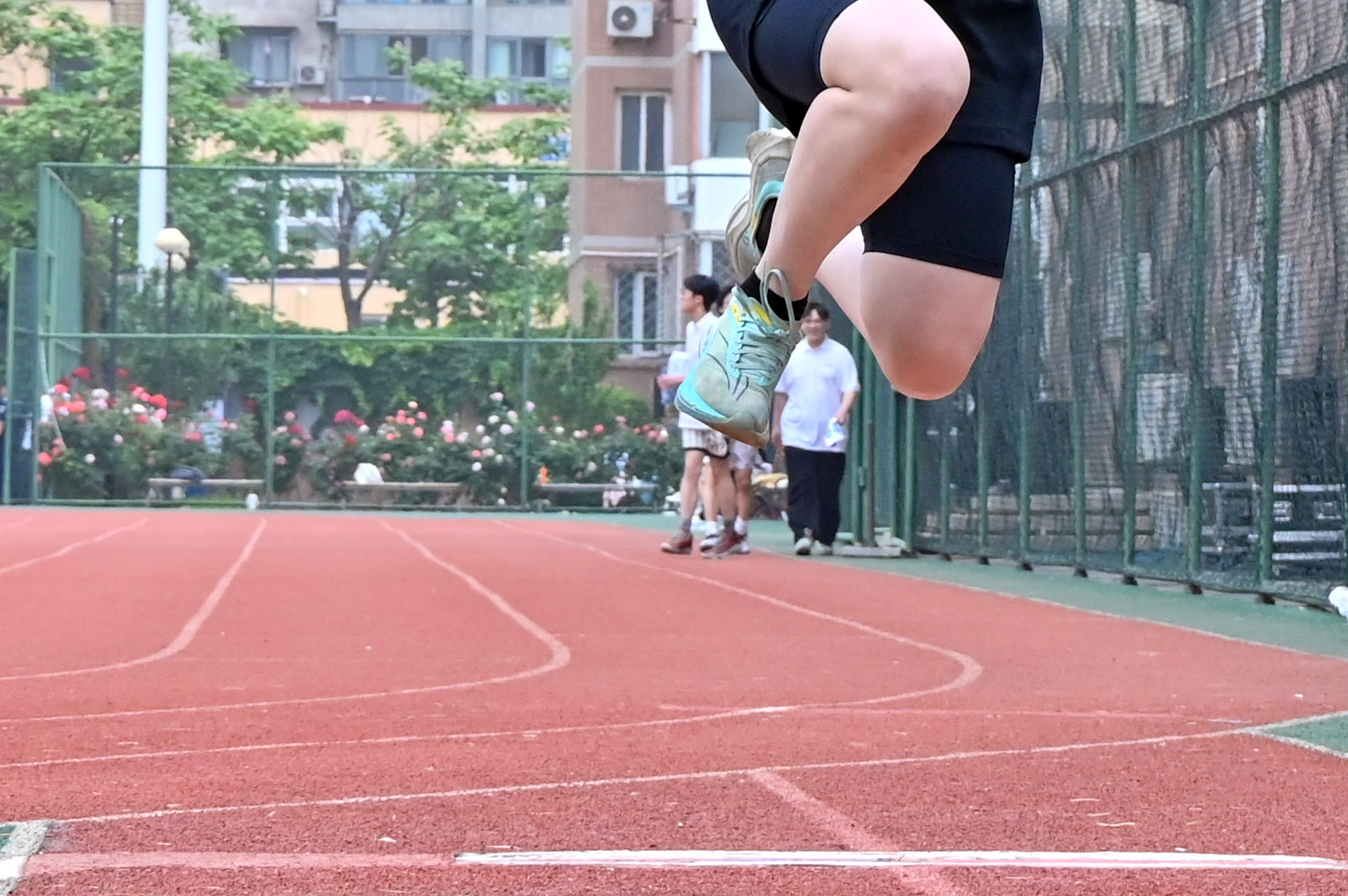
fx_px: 7707
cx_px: 890
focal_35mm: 206
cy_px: -167
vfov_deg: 6.6
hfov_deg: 10.0
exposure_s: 1/1000
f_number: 8
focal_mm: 55
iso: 1250
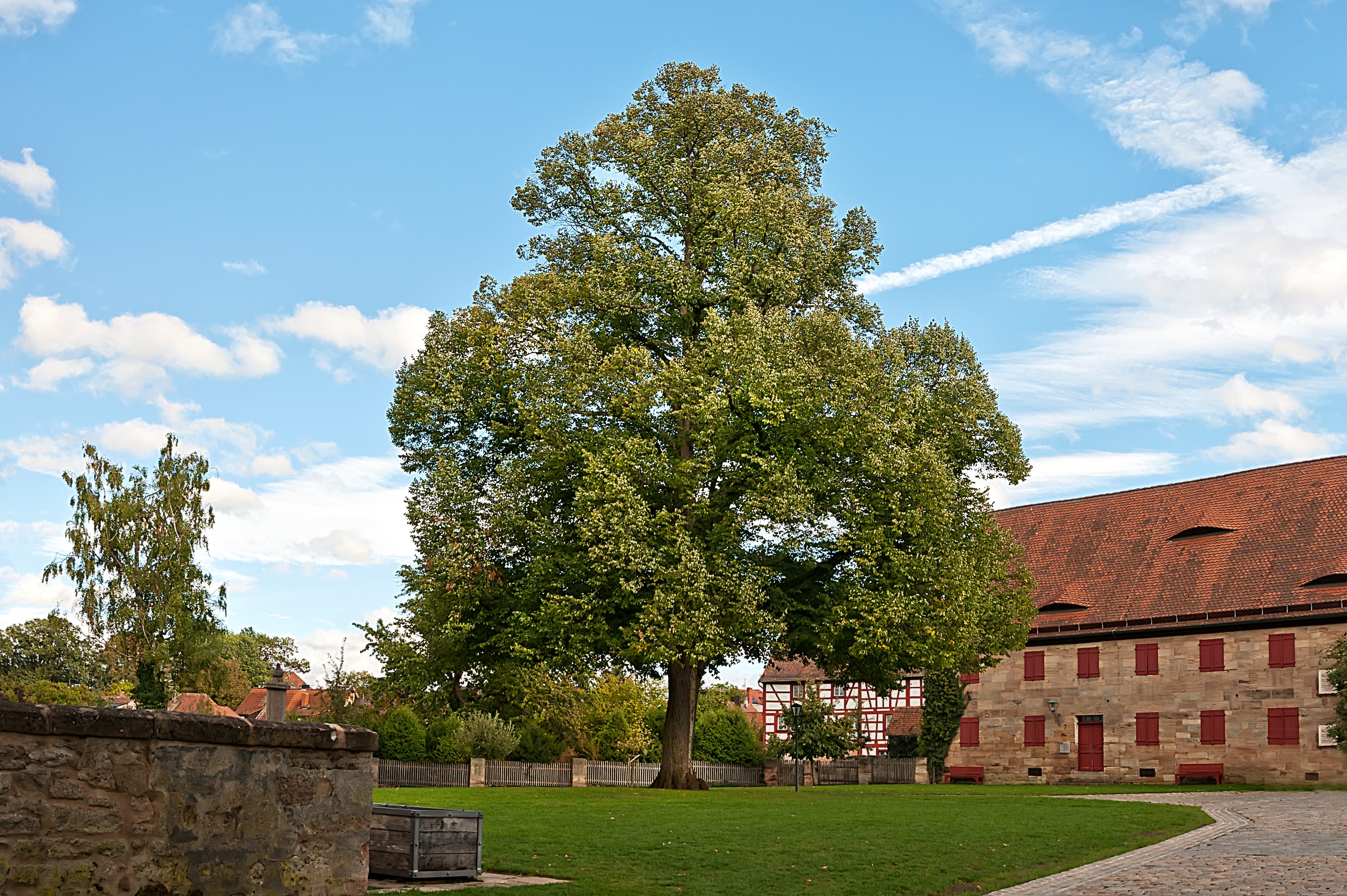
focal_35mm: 30
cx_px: 674
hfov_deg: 62.0
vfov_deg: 43.6
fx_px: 1122
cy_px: 448
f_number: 8
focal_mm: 30
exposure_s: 1/640
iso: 400
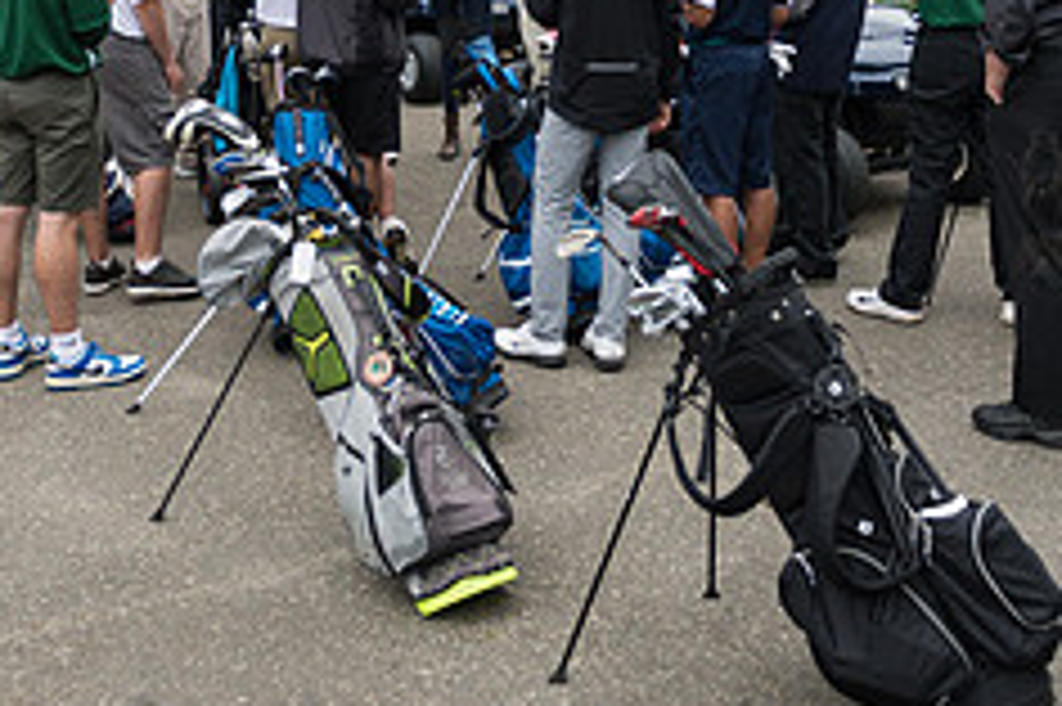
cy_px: -20
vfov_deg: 22.0
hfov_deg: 33.9
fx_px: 1739
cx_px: 459
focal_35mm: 59
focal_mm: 24
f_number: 3.2
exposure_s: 1/1000
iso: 320
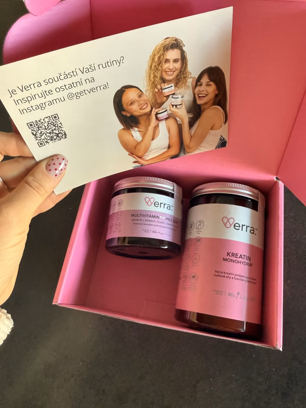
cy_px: 204
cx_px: 153
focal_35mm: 24
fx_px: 283
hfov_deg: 56.8
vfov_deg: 71.6
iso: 320
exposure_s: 1/50
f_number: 2.2
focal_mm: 2.22
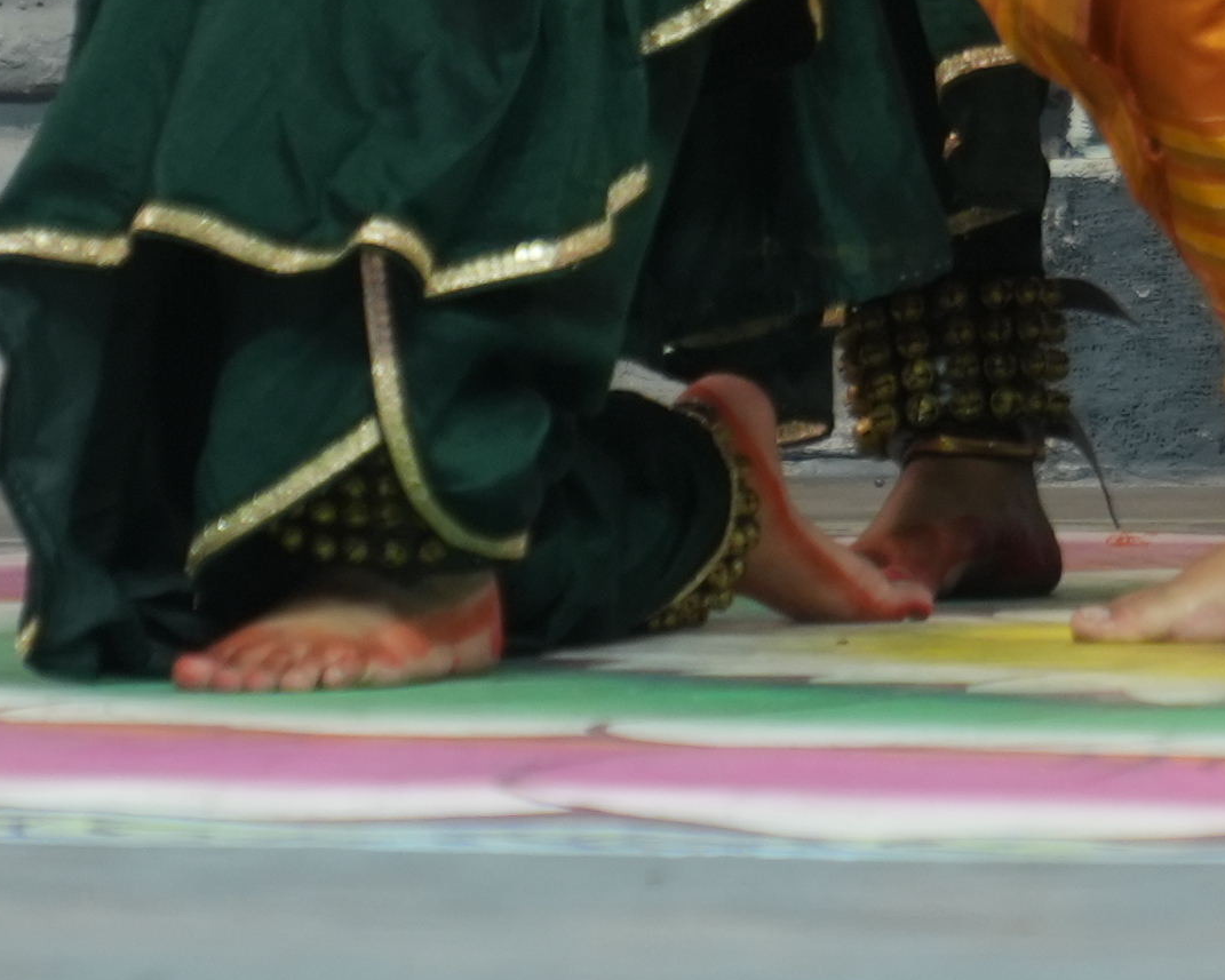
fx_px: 15591
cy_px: -1157
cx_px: 1816
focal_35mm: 430
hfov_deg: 4.5
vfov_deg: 3.6
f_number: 2.8
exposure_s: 1/320
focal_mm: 70
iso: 640
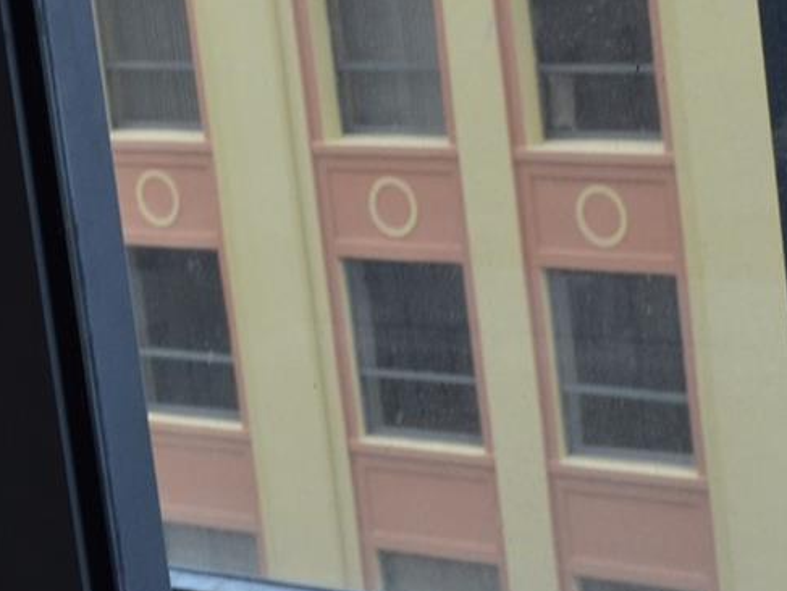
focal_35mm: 142
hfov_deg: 13.8
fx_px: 3231
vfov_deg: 10.4
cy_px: 158
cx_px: 68
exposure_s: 1/60
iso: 450
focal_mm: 30
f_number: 8
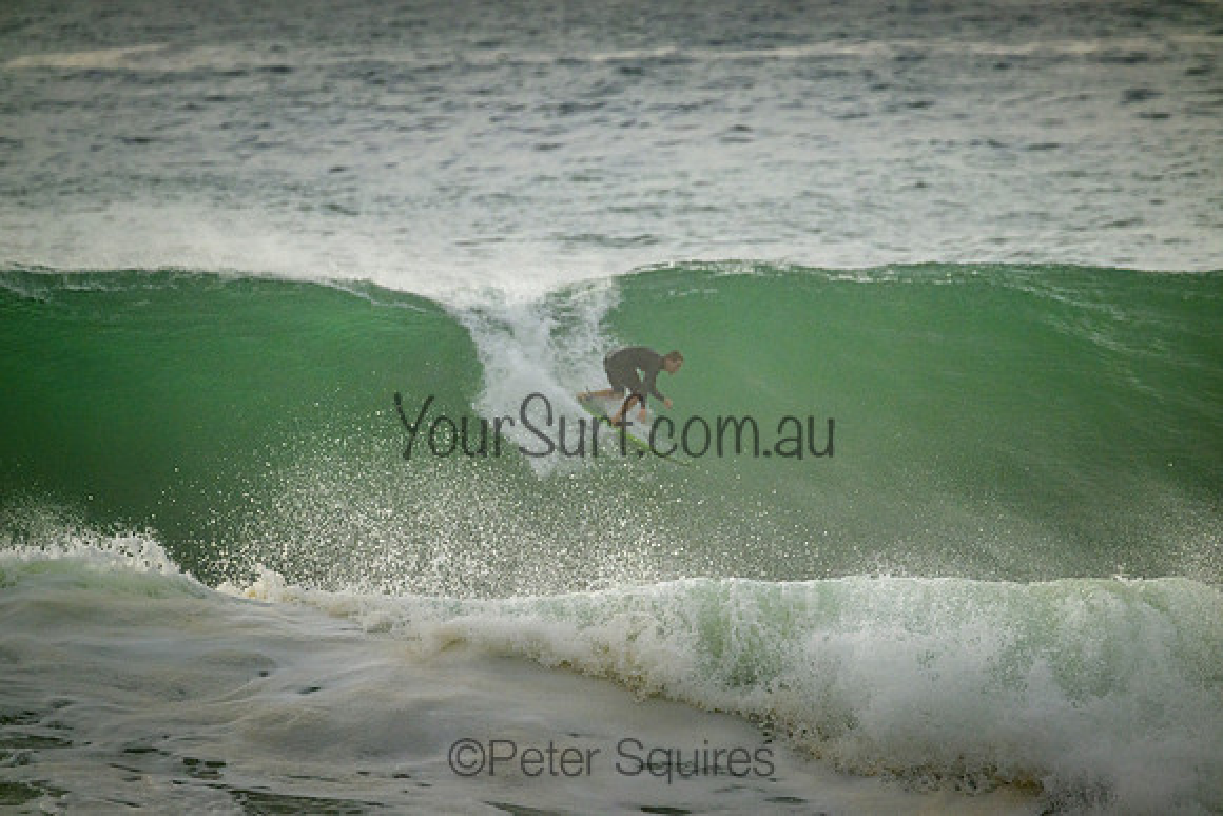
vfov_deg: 1.7
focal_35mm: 800
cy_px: 408
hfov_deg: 2.6
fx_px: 27183
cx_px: 612
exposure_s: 1/2500
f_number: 11
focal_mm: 800
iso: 1250
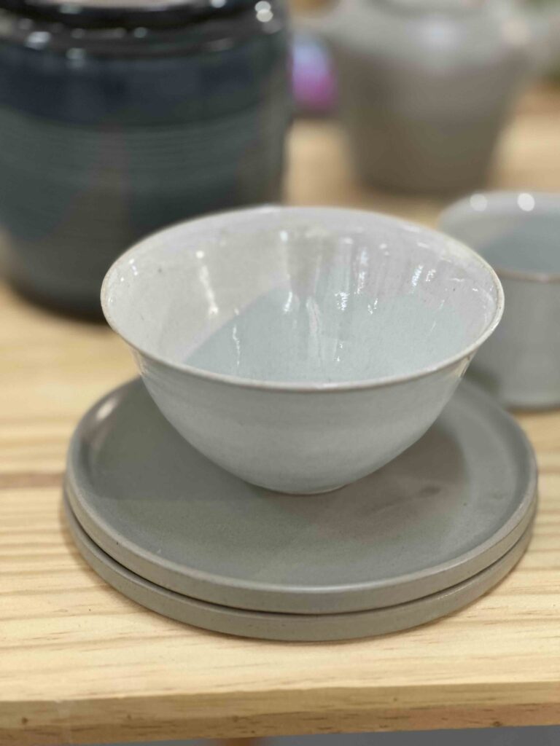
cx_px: 280
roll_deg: -2.3
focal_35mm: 77
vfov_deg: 25.3
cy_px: 373
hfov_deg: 19.1
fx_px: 1661
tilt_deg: -28.3
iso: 200
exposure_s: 1/33
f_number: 2.8
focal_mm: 9
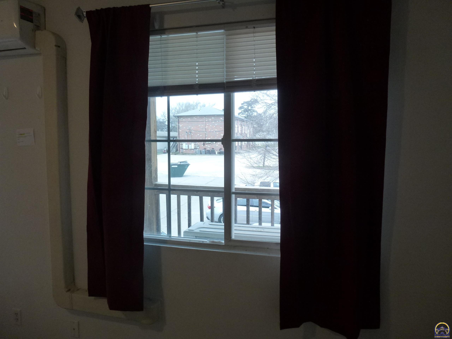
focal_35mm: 24
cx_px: 226
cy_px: 170
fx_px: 313
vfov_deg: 56.8
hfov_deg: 71.6
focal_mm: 4.3
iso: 200
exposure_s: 1/50
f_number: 3.3
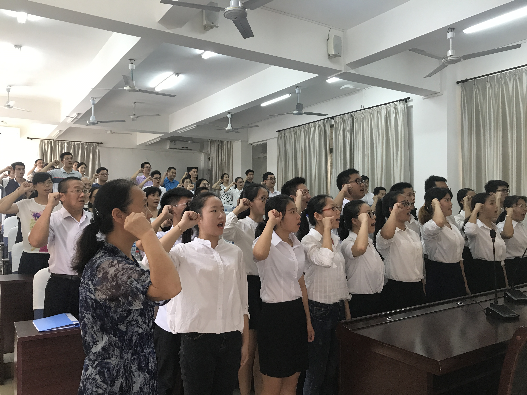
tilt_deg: +1.7
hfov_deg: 63.4
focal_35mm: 28
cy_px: 198
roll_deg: +0.2
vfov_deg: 49.7
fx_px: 426
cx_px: 264
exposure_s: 1/33
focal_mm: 3.99
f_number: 1.8
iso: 40
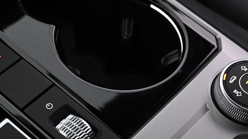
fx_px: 408
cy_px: 162
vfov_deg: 18.5
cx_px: 128
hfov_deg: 33.8
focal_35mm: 62
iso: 4000
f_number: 3.5
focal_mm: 16
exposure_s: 1/125
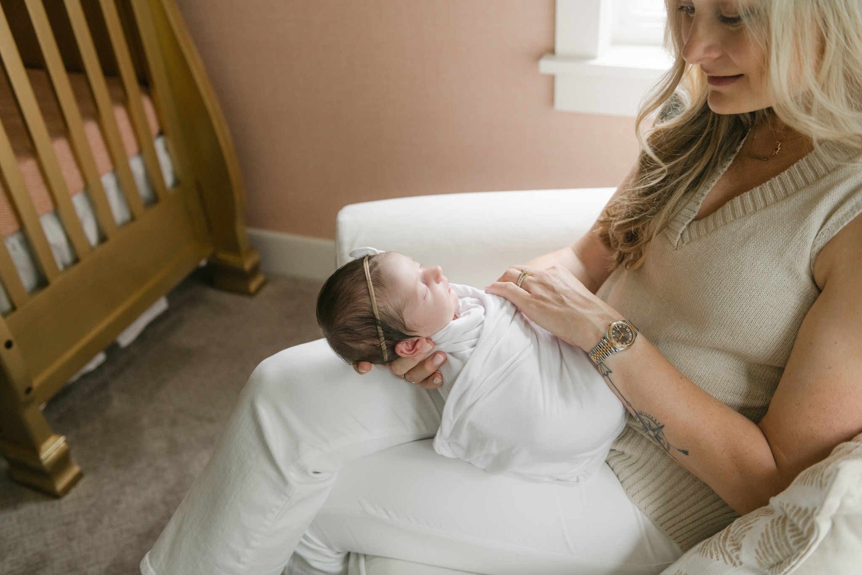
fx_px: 814
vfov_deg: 38.9
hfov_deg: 55.8
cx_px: 431
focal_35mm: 34
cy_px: 288
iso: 1000
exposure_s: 1/160
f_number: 3.5
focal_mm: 34
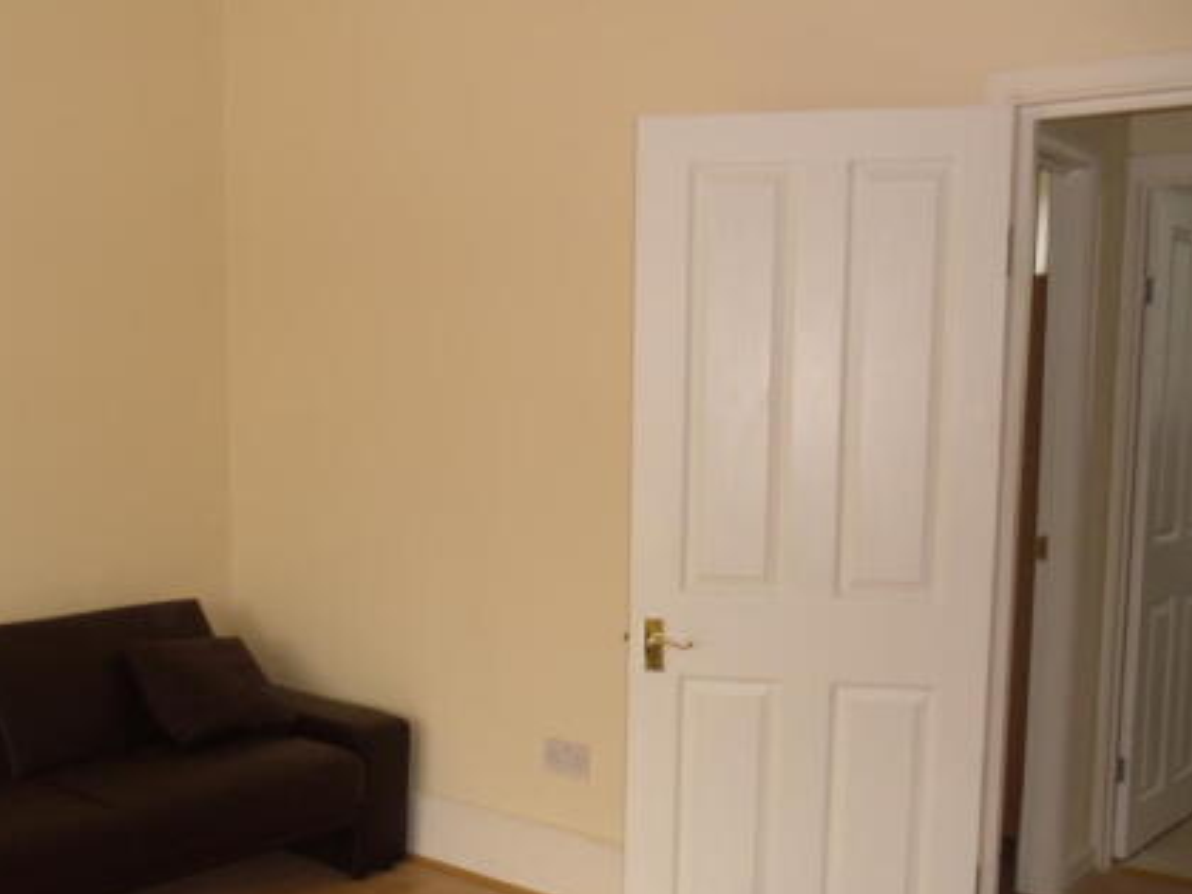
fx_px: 1481
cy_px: 566
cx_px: 430
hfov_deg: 43.4
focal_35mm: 43
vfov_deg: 33.4
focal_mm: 5.6
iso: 100
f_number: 3.3
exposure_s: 1/45
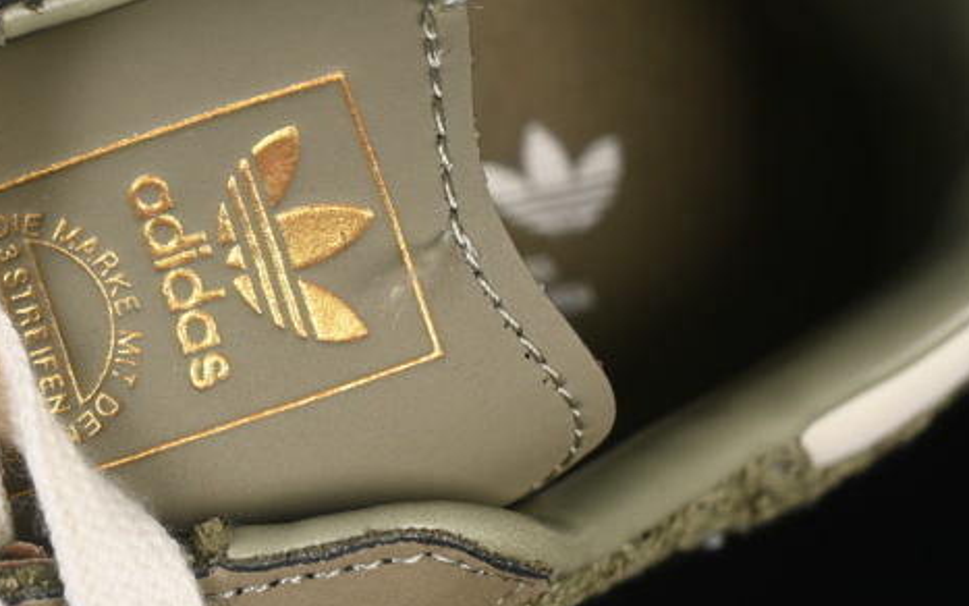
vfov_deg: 10.0
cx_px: 151
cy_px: 319
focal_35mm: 131
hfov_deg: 15.8
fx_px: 3460
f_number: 7.1
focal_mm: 50
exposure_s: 1/60
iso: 160
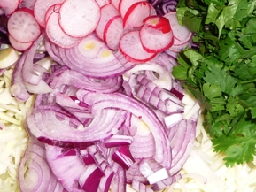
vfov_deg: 23.2
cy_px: 31
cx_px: 112
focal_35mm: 62
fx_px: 459
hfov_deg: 31.2
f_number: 3.3
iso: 100
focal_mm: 4.7
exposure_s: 1/30
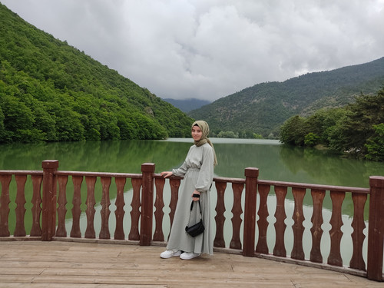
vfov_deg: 53.1
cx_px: 192
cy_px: 144
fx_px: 288
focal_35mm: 26
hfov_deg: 67.3
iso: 100
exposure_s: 1/918
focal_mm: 4.74
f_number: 1.79
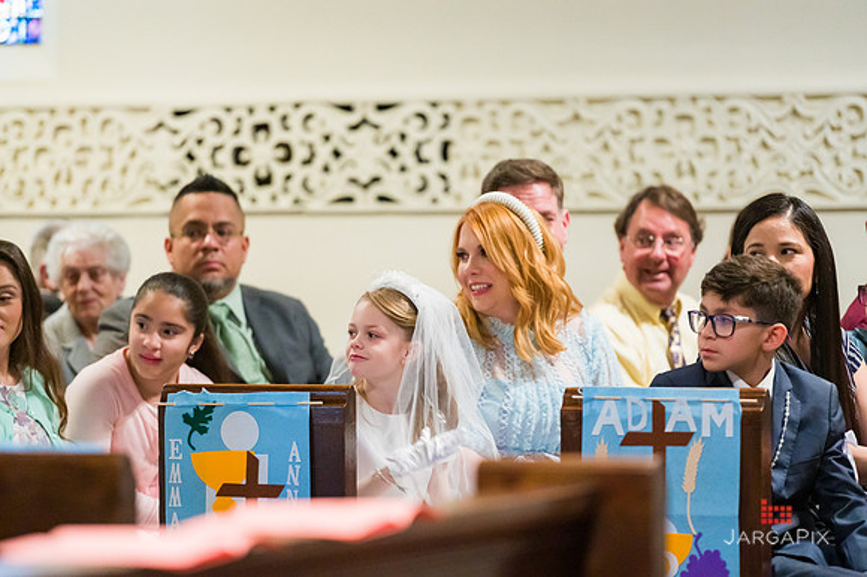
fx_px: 4814
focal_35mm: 200
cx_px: 434
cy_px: 288
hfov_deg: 10.3
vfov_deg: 6.9
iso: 6400
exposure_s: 1/200
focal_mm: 200
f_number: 3.2
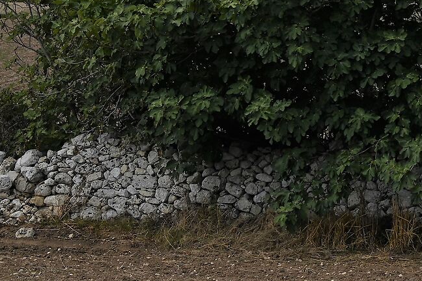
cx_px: 750
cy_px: -67
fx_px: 1499
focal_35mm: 128
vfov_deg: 10.5
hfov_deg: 14.2
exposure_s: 1/400
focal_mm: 34.5
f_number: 7.1
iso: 100
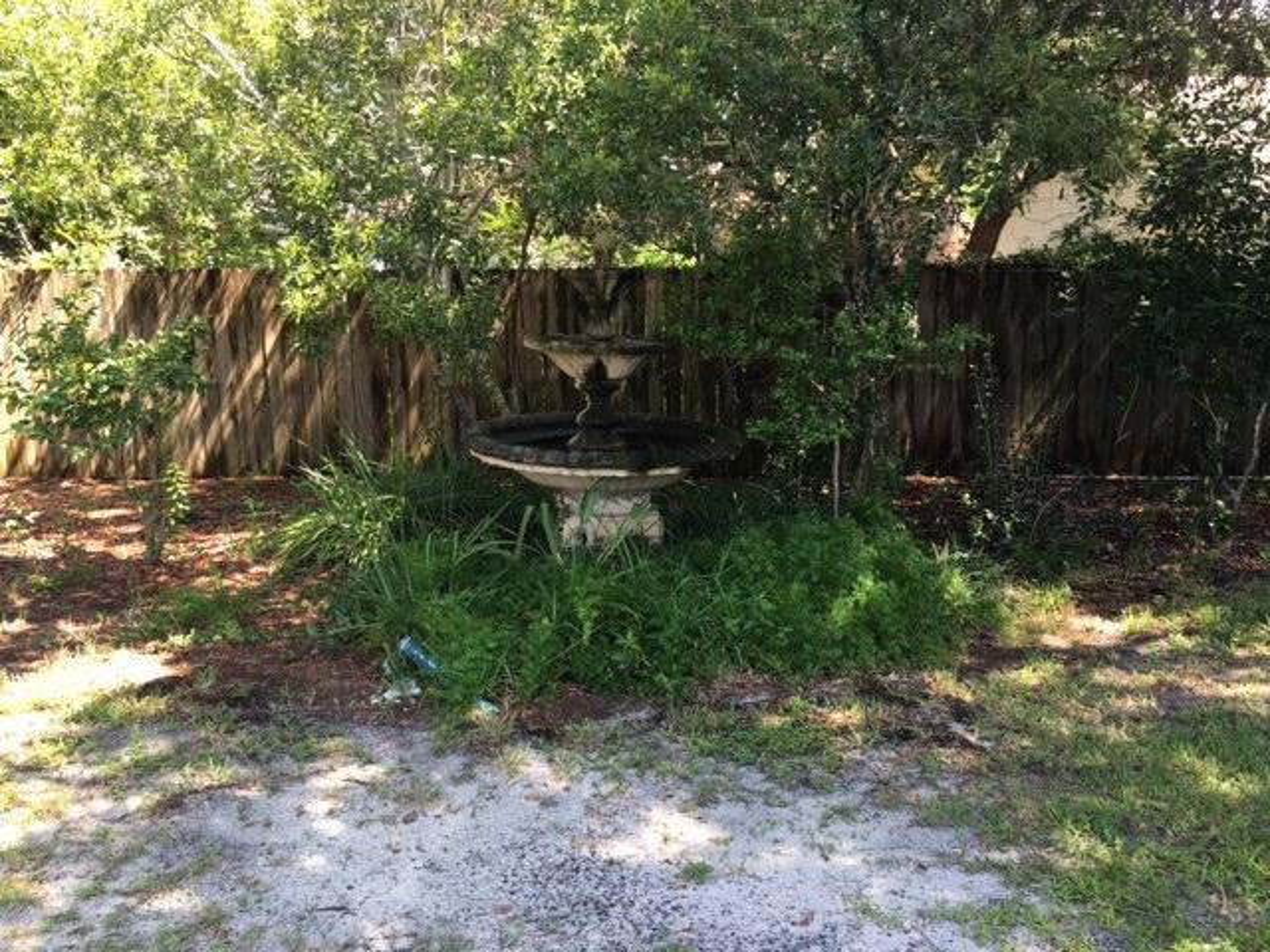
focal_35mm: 29
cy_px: 476
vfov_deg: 48.2
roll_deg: +1.7
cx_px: 635
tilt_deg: -8.8
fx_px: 1064
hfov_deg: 61.7
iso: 32
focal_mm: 4.15
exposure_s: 1/120
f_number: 2.2
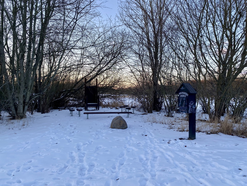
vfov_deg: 53.1
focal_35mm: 26
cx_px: 124
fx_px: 186
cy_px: 93
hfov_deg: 67.3
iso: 32
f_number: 1.8
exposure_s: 1/122
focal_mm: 4.25
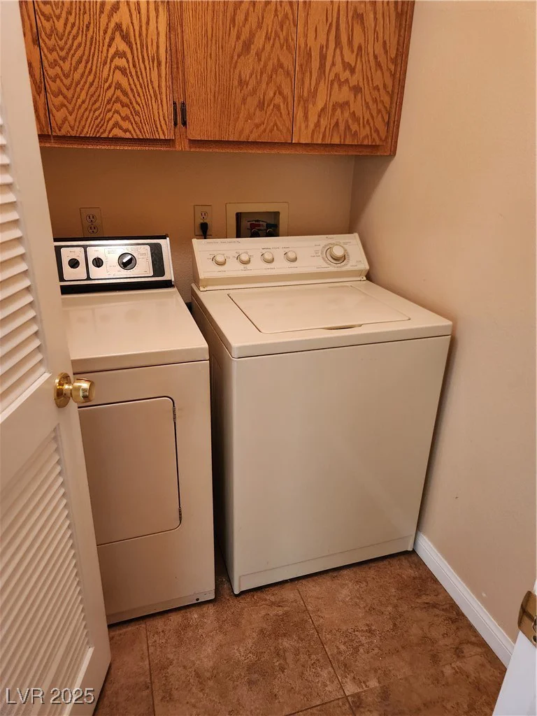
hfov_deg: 58.9
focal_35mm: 23
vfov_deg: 73.9
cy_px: 358
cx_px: 268
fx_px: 476
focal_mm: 5.4
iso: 640
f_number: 1.8
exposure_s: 1/60
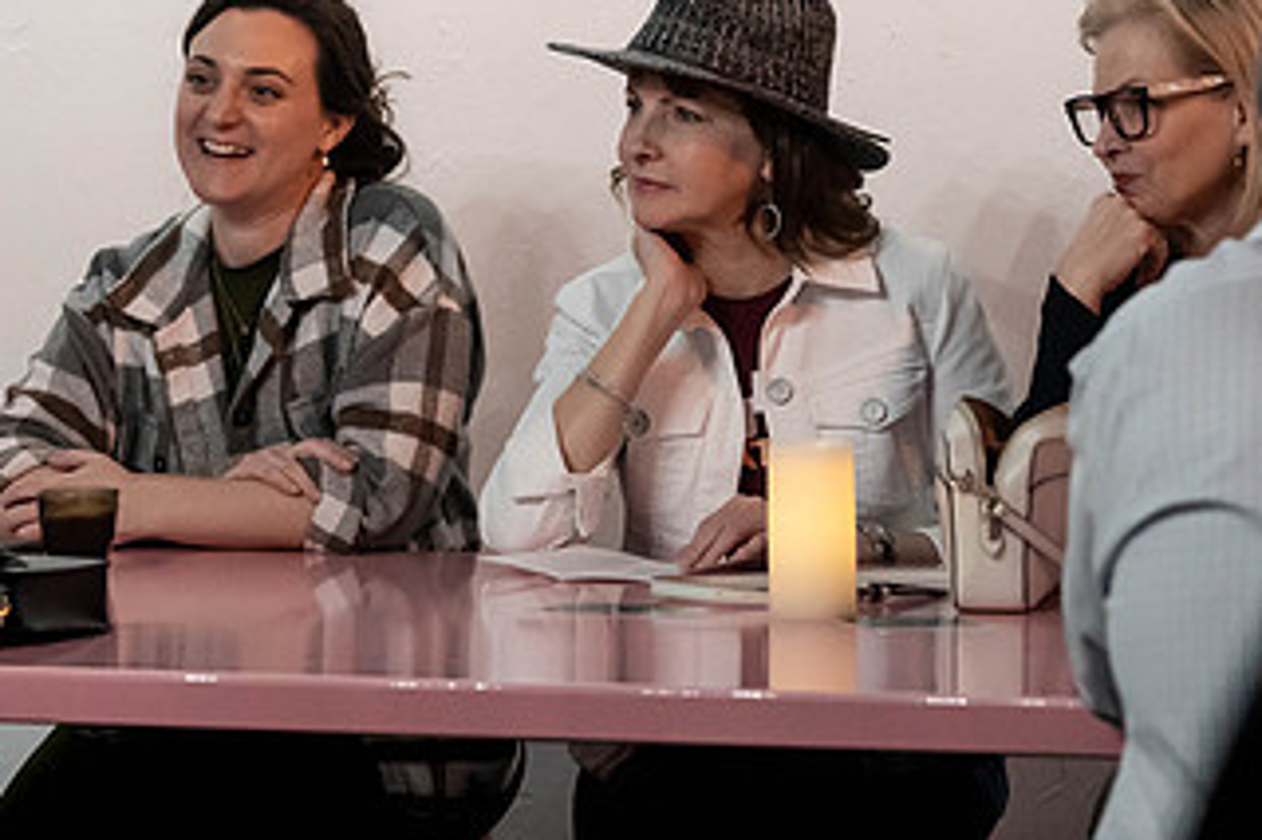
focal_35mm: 205
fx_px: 7182
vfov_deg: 6.7
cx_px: 319
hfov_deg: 10.0
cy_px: 310
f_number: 4.5
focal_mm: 113
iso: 12800
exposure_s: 1/320
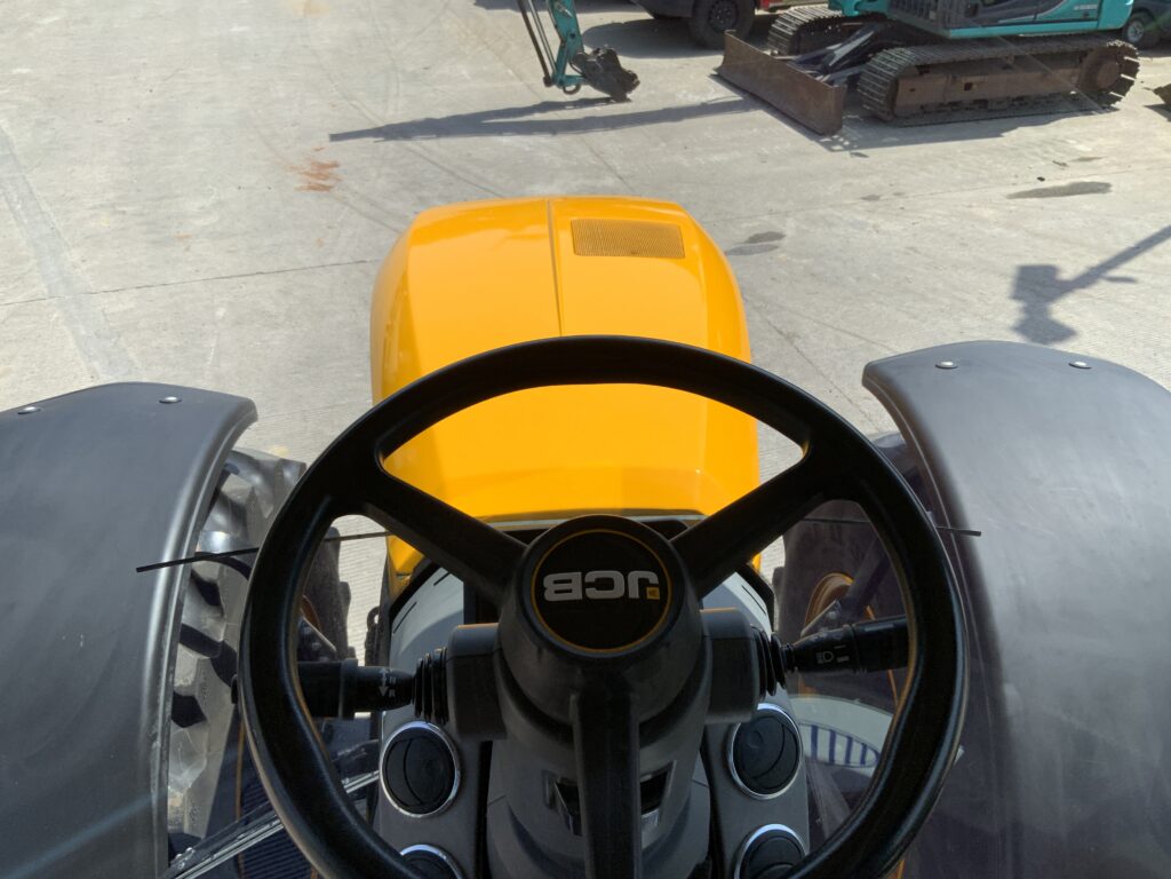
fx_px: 981
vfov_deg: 48.2
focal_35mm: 29
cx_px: 586
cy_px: 440
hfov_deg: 61.7
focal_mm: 3
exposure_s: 1/1279
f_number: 1.8
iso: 16
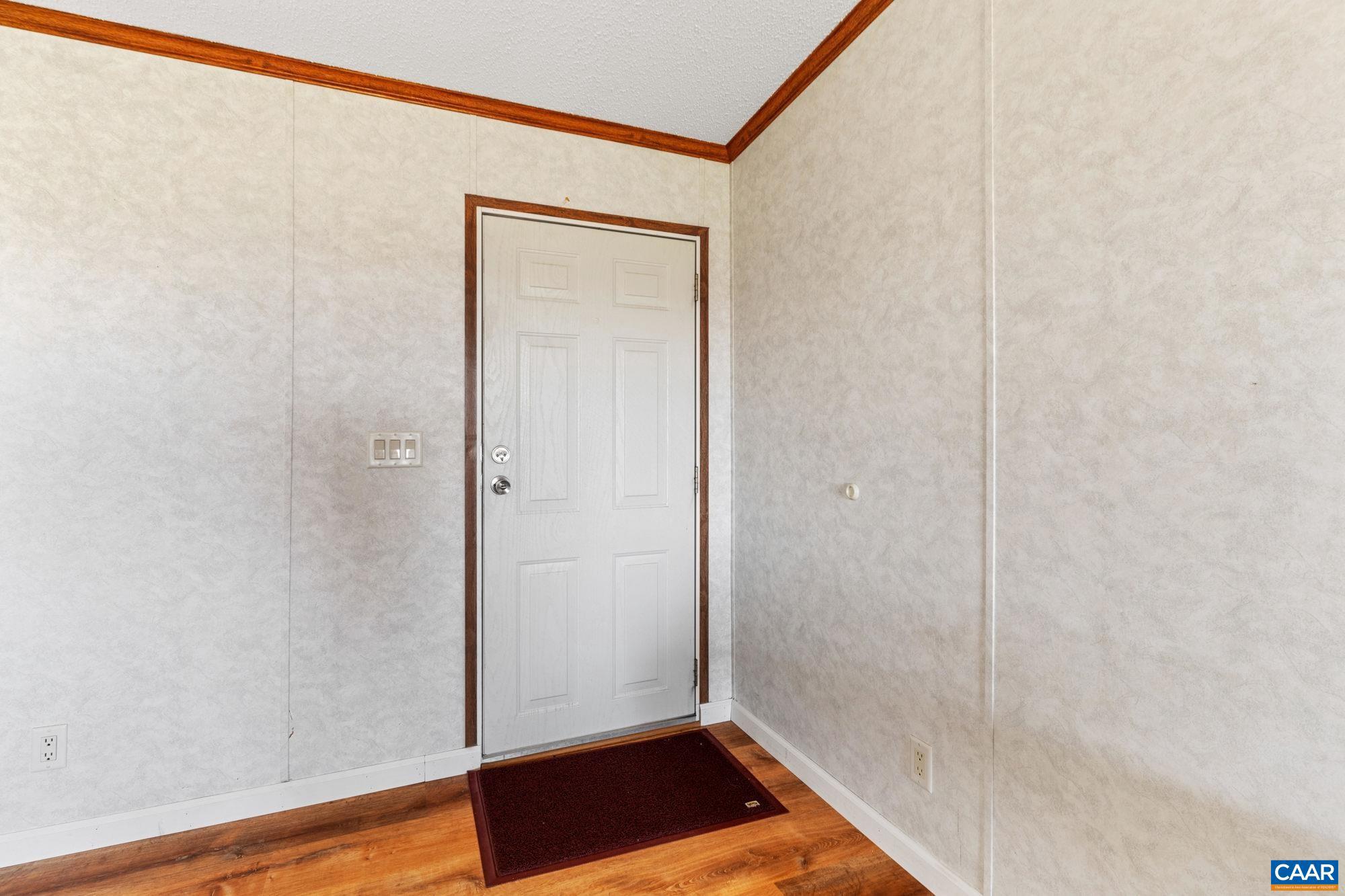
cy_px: 448
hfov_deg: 93.3
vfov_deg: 70.4
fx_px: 635
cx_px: 672
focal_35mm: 17
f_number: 8
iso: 320
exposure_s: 2
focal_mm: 17
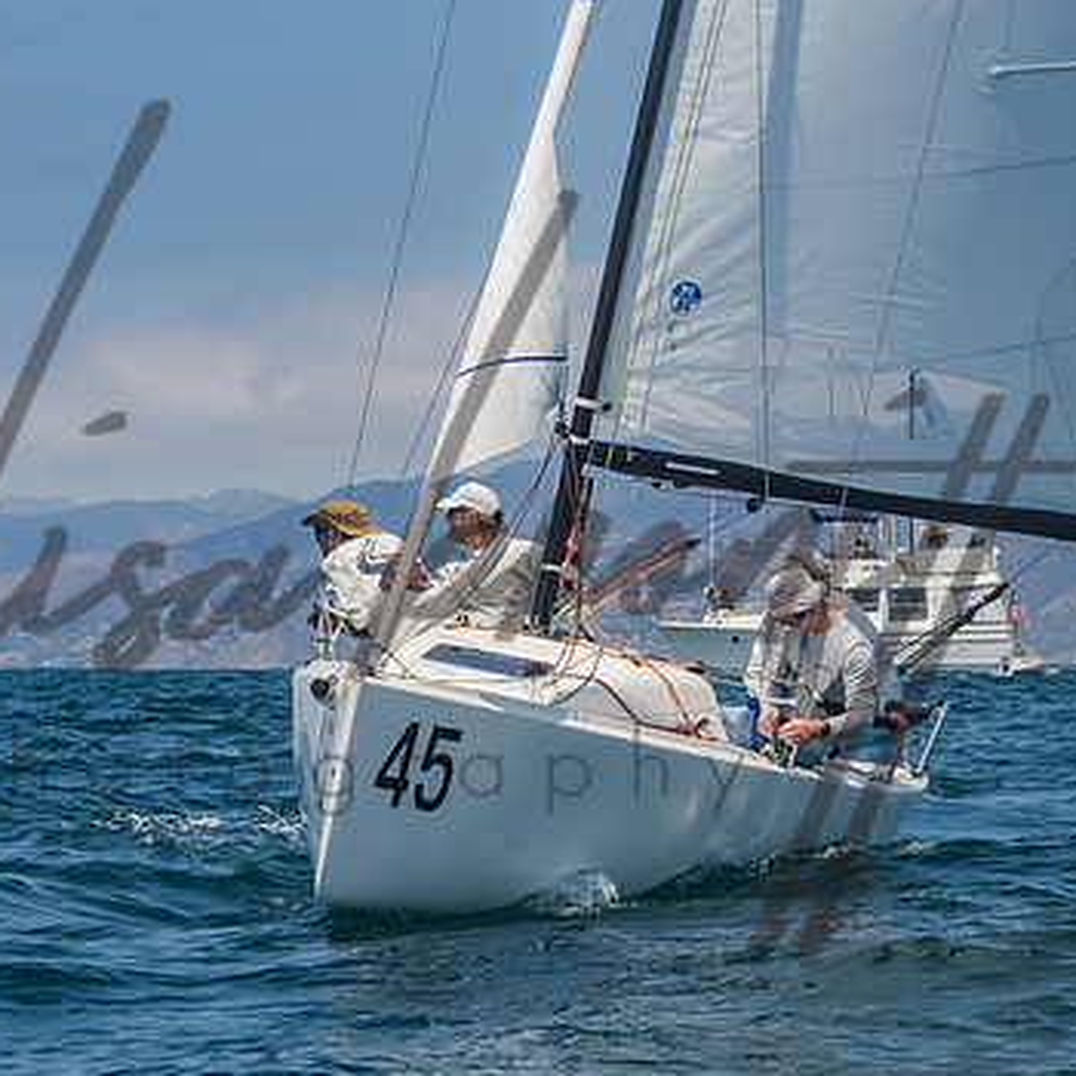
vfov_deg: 9.2
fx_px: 6682
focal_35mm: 190
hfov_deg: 9.2
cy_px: 463
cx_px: 573
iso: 640
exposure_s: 1/1000
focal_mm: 82
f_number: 14
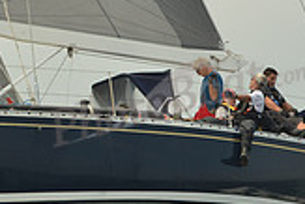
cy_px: 27
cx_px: -45
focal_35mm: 249
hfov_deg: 8.2
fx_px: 2111
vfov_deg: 5.5
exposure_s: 1/1250
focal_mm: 70
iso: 320
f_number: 8
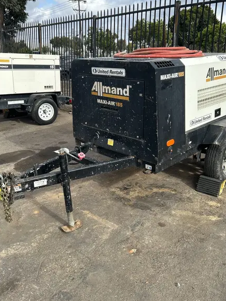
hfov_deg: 42.9
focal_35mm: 33
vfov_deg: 55.4
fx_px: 287
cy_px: 146
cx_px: 116
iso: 50
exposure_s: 1/1934
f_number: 1.5
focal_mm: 5.7
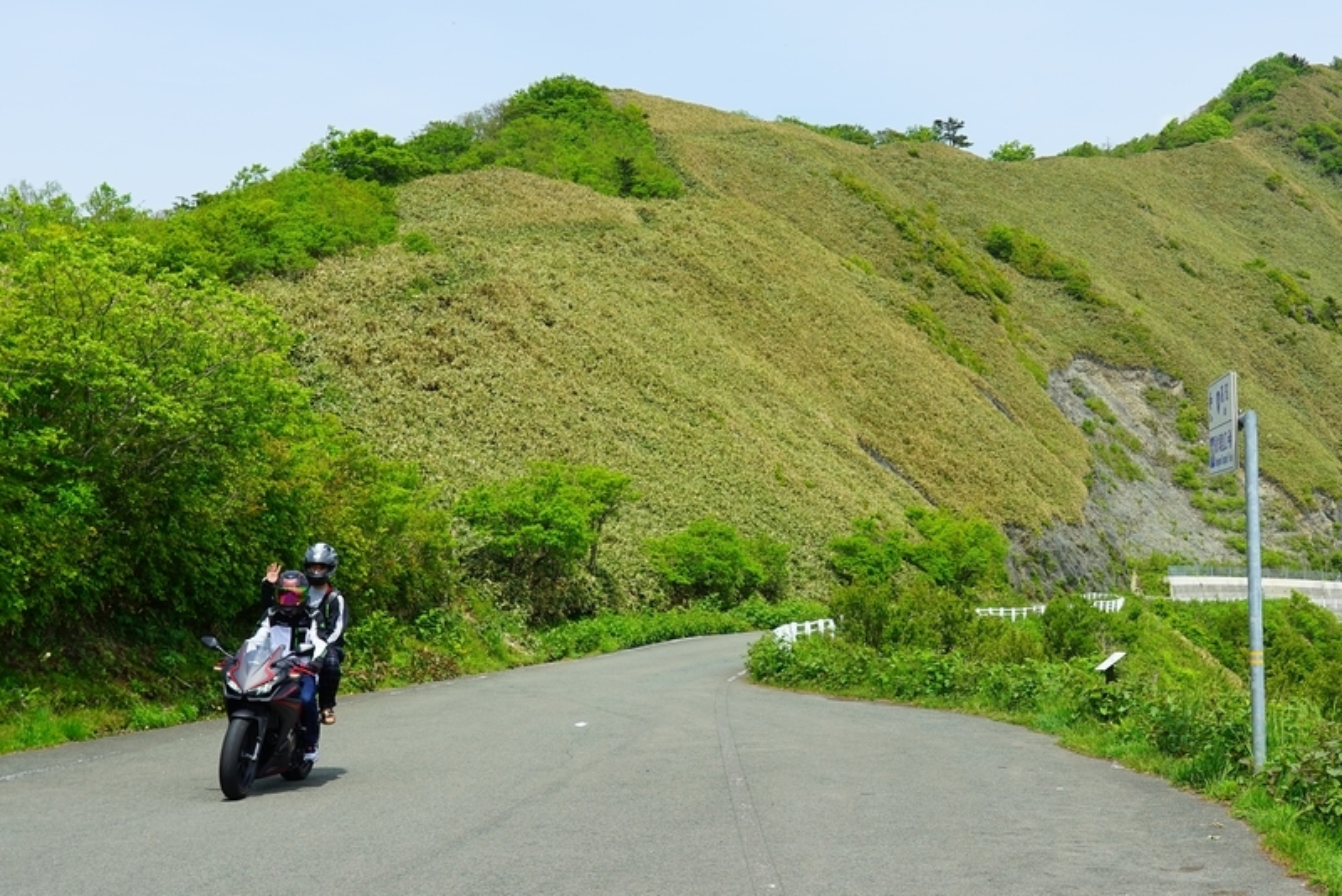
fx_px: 1081
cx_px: 671
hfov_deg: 63.6
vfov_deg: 45.0
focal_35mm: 29
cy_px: 448
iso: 100
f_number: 6.3
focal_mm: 29
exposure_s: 1/320
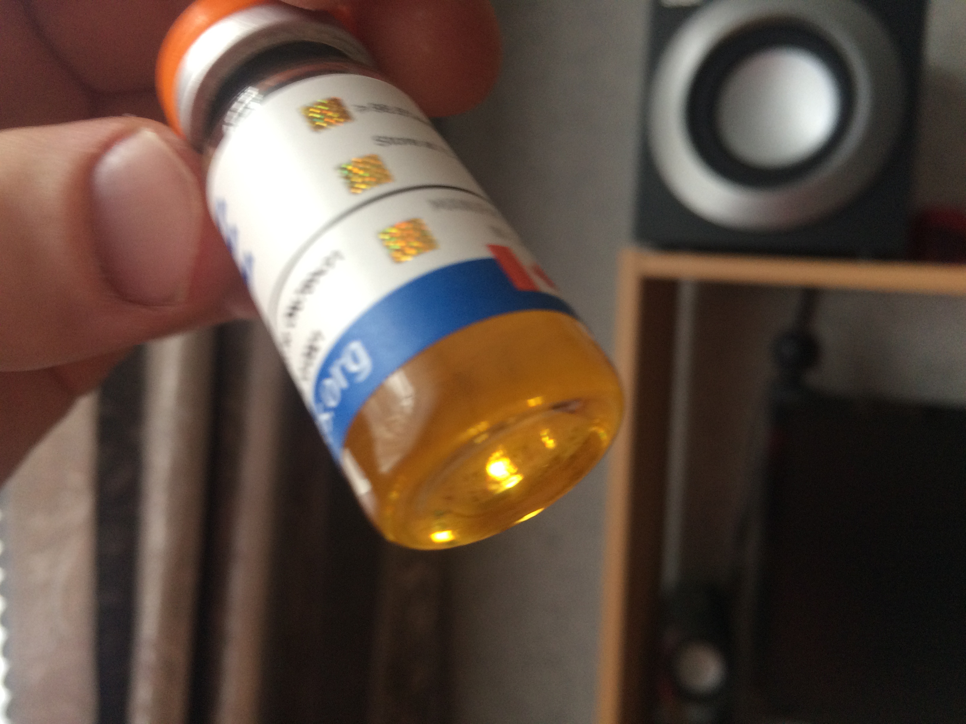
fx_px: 809
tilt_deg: -8.5
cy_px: 362
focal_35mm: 29
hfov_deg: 61.7
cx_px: 483
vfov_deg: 48.2
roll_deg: -2.2
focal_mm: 4.15
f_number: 2.2
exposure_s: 1/33
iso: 125
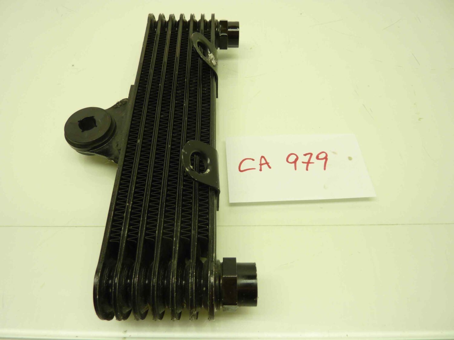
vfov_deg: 54.9
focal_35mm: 25
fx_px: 328
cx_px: 227
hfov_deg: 69.4
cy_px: 170
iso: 80
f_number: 3.3
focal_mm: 4.1
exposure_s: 1/25
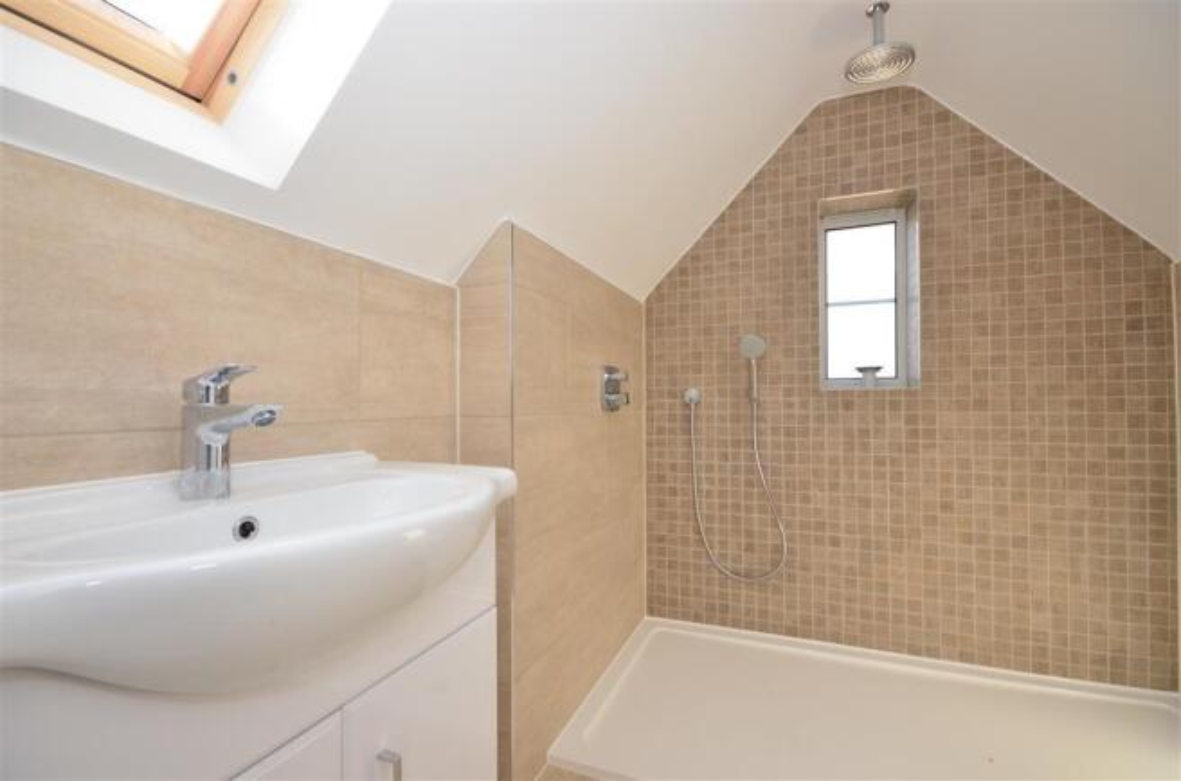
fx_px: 491
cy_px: 390
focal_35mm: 15
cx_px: 590
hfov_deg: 100.5
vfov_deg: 77.0
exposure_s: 1/60
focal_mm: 10
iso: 640
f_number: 10
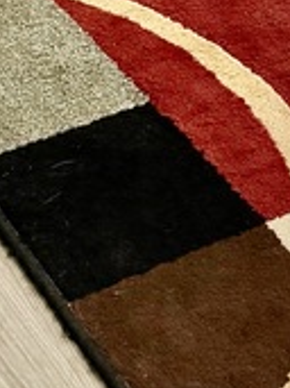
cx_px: -43
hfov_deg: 9.6
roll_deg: -0.8
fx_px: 1700
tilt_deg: -9.1
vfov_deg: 10.0
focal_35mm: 152
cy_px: -753
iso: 320
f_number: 1.78
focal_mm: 6.76
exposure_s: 1/120
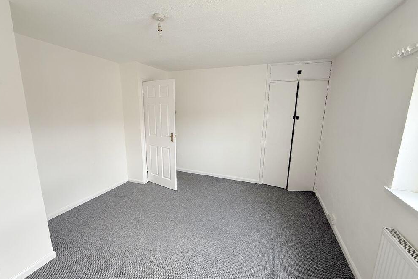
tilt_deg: -8.9
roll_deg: -1.3
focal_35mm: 15
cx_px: 209
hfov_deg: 100.4
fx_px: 174
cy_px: 139
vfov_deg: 77.3
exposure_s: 1/99
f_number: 2.2
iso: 80
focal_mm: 2.22
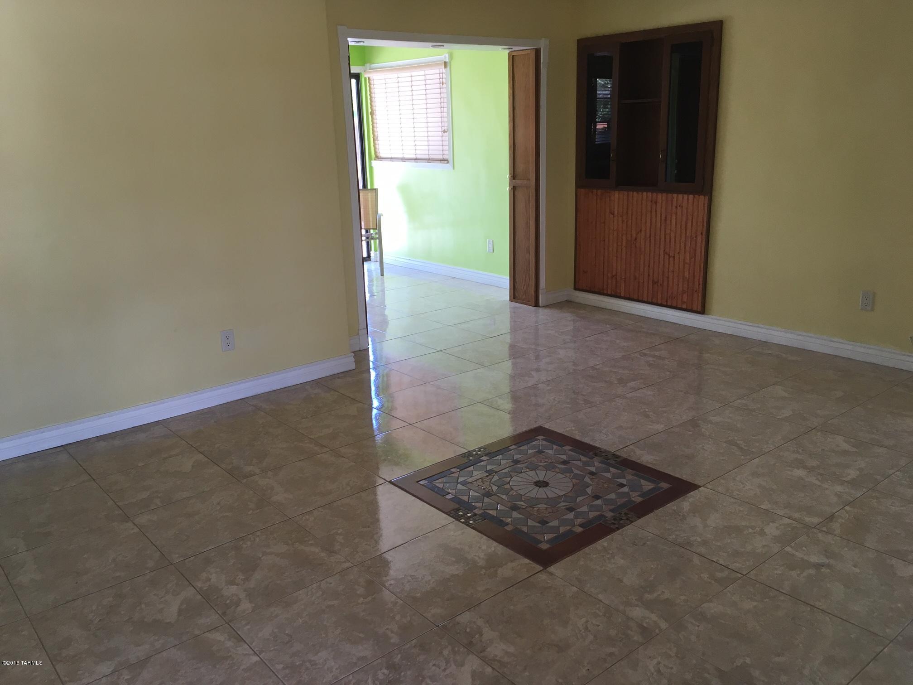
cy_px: 342
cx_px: 456
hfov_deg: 61.7
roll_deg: +0.9
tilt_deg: -15.8
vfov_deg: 48.2
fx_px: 765
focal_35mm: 29
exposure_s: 1/40
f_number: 2.2
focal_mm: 4.15
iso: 25
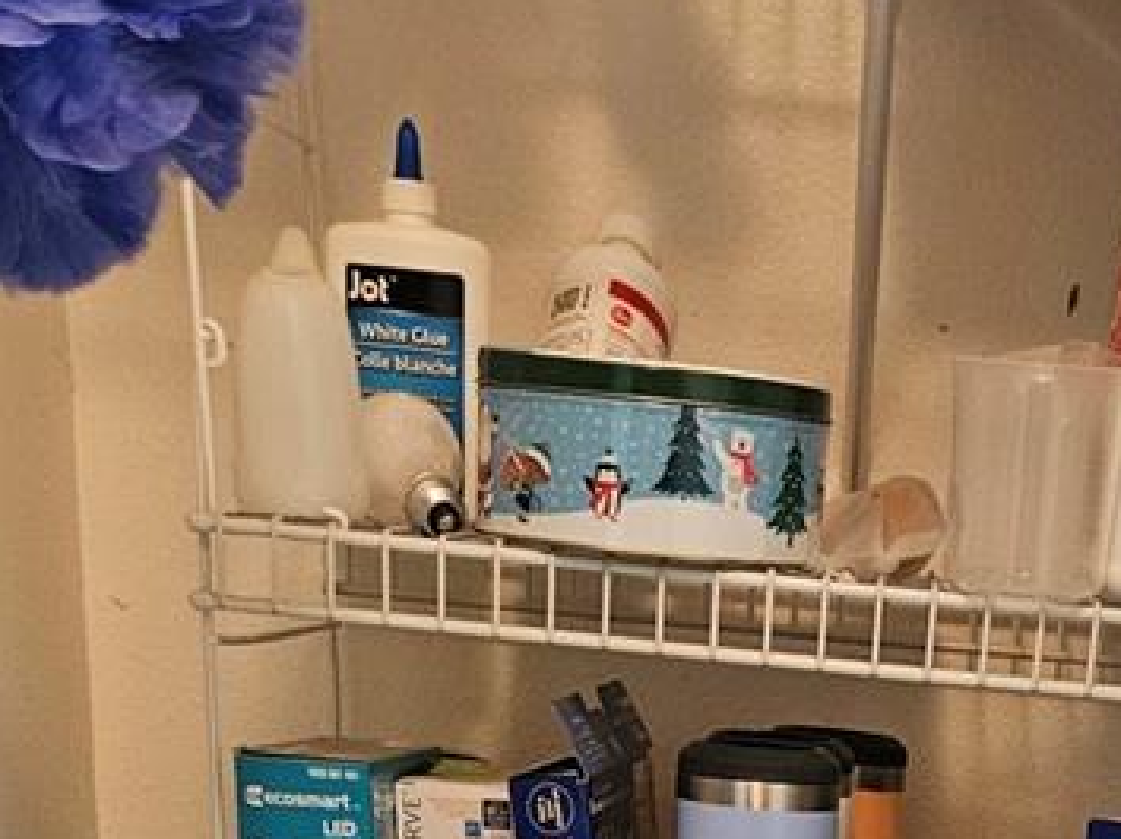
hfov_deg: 24.6
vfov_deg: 14.8
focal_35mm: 78
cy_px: 1760
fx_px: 2524
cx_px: 912
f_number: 1.8
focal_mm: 5.4
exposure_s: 1/60
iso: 640
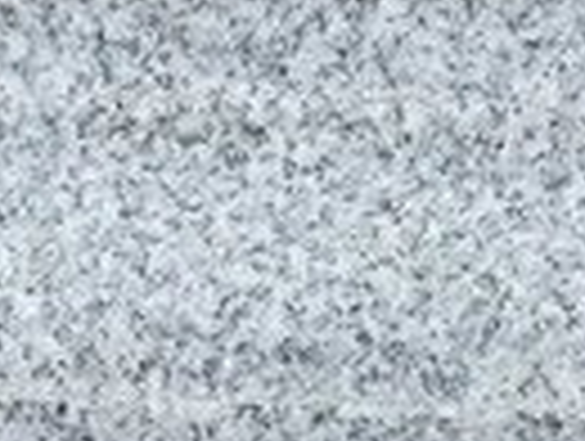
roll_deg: +0.0
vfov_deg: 6.5
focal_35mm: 214
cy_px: 1168
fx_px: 3623
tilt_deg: -15.2
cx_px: 1112
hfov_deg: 8.8
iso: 25
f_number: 2.4
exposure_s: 1/420
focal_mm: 3.3
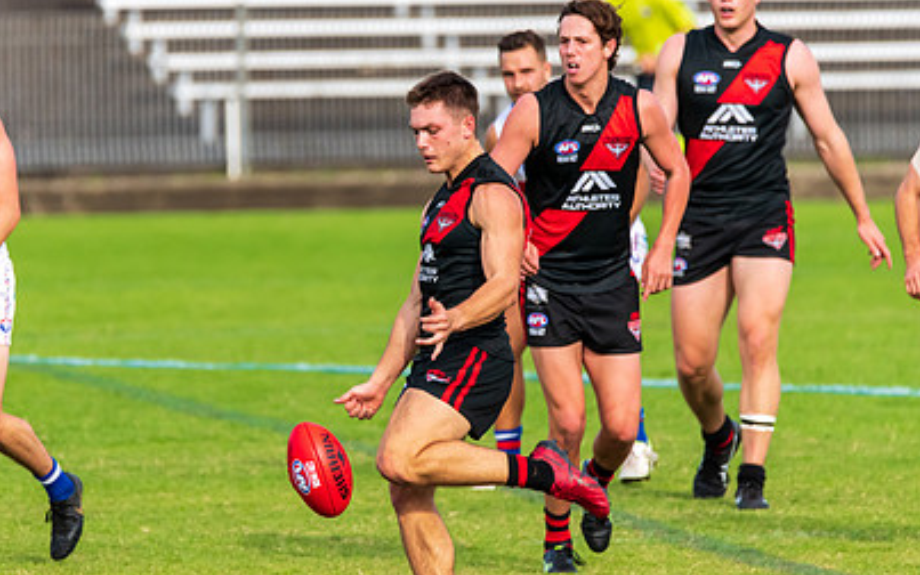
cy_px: 275
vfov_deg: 1.4
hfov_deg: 2.3
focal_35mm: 929
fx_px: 23296
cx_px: 381
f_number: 6.3
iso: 1000
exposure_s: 1/1600
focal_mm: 600
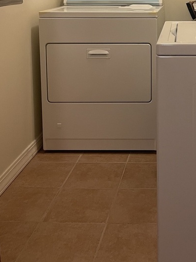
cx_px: 190
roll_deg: -0.2
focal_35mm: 51
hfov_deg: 27.2
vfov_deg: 35.0
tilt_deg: -6.9
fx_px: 385
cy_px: 20
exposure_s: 1/60
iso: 200
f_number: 1.6
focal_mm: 5.1
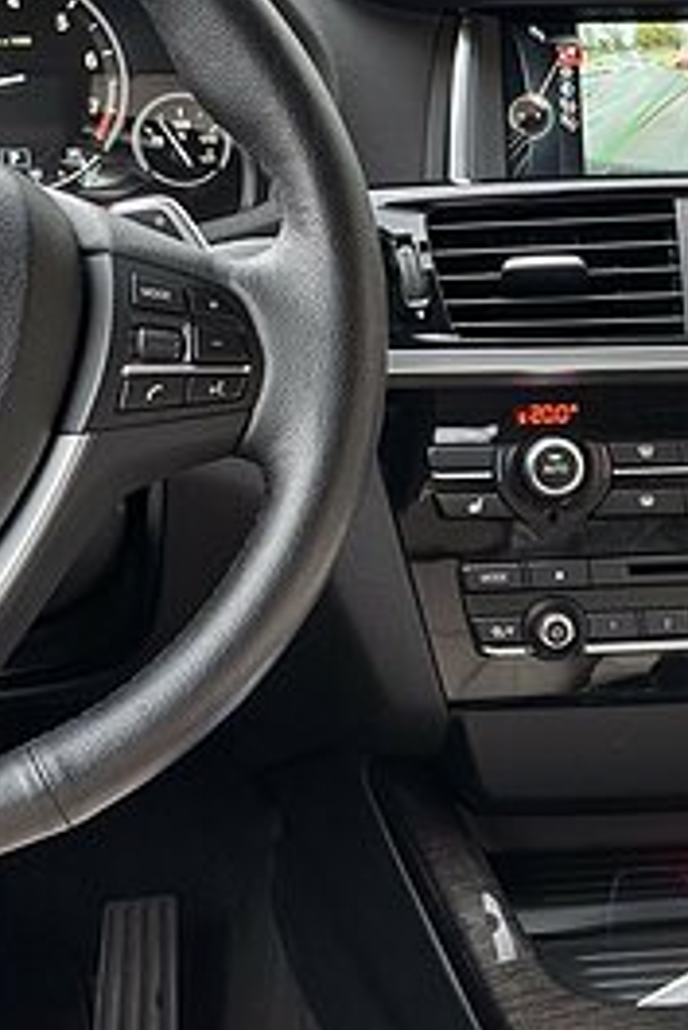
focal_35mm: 103
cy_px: 525
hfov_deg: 13.0
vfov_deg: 19.8
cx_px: 770
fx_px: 2949
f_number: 1.78
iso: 250
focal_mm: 6.76
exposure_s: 1/60
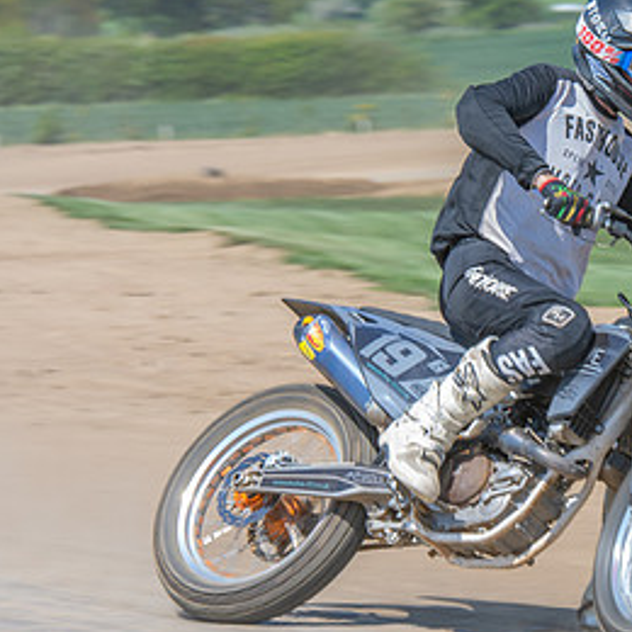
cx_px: 698
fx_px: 8221
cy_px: 342
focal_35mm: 398
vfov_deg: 4.4
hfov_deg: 4.4
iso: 200
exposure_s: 1/160
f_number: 8
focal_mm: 140
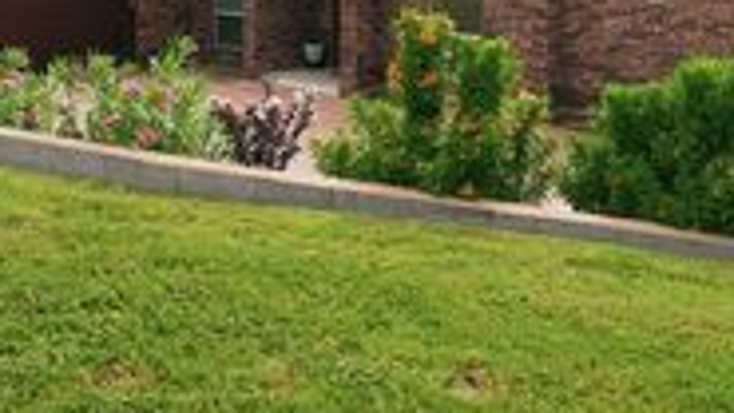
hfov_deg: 40.3
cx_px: 270
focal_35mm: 51
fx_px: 992
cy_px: -66
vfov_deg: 21.9
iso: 100
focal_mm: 18
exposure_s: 1/100
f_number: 7.1
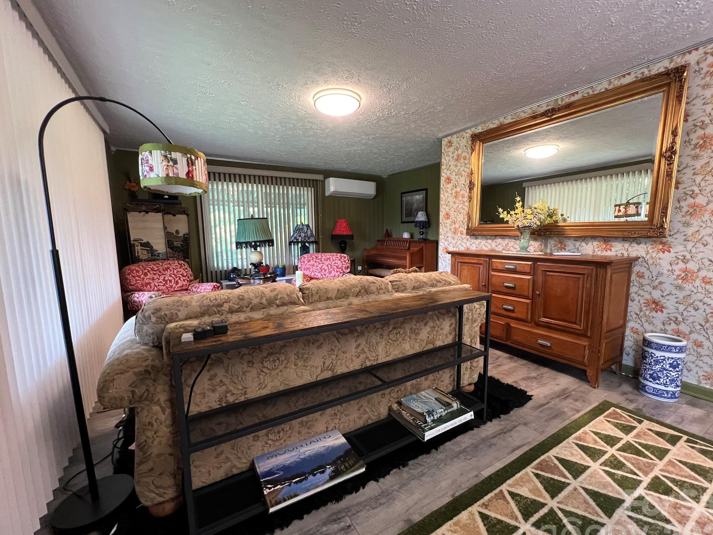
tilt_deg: -7.9
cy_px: 275
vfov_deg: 85.6
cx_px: 360
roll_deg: +0.6
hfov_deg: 102.1
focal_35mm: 14
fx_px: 288
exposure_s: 1/60
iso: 400
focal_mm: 1.57
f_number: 1.8
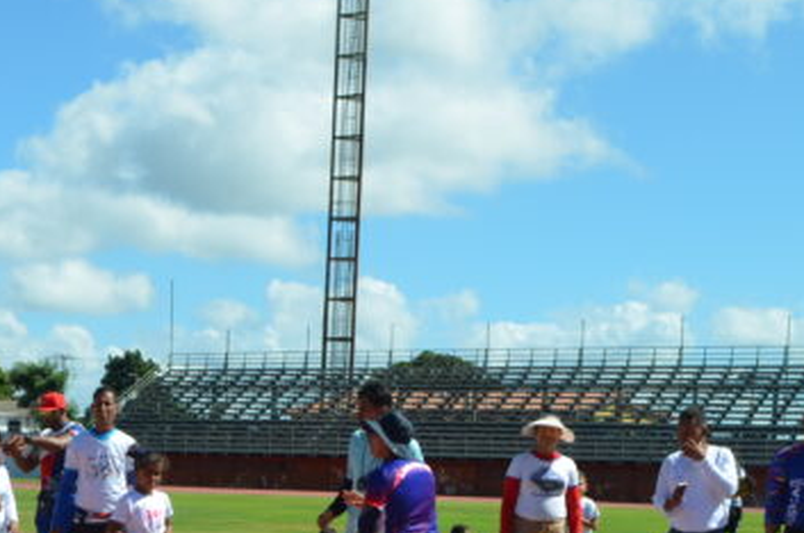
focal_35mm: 87
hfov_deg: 23.0
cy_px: 665
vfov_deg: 15.0
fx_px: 1939
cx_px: 137
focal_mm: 20
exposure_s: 1/320
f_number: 9
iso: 100
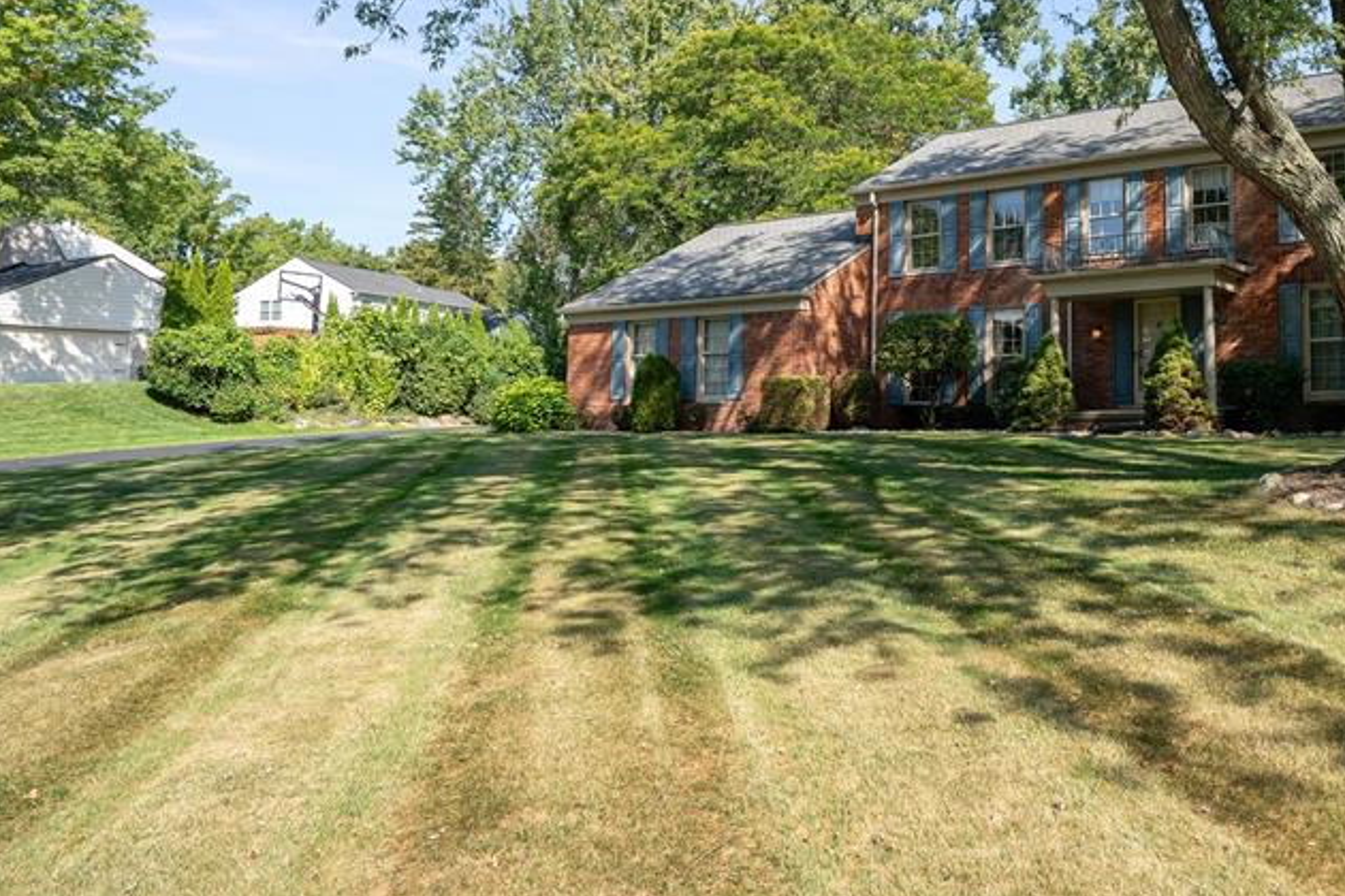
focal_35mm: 26
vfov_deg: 46.9
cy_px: 177
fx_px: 971
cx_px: 884
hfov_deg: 67.7
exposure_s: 1/160
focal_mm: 16
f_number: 5.6
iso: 80
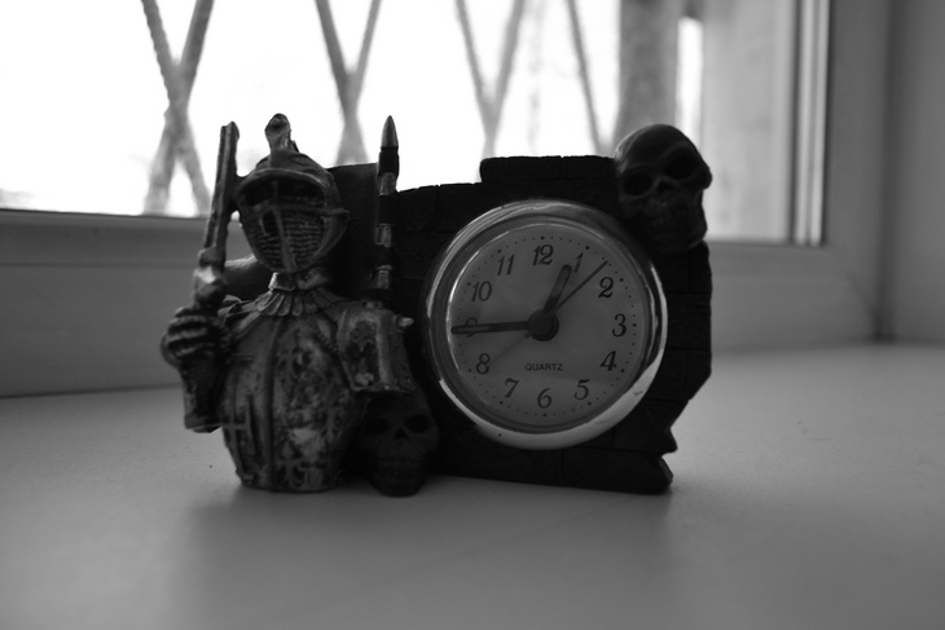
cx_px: 472
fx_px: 709
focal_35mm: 27
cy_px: 315
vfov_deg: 47.9
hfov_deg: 67.4
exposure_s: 1/10
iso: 400
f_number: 3.5
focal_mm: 18
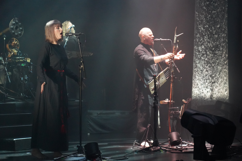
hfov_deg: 19.5
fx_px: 706
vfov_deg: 13.0
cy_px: 80
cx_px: 121
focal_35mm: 105
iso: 12800
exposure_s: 1/125
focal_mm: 105
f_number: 4
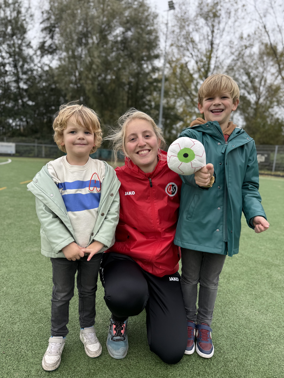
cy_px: 189
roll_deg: -3.6
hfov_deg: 56.8
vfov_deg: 71.6
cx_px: 142
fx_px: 263
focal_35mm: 24
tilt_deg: -8.7
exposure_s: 1/571
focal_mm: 6.76
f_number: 1.78
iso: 80
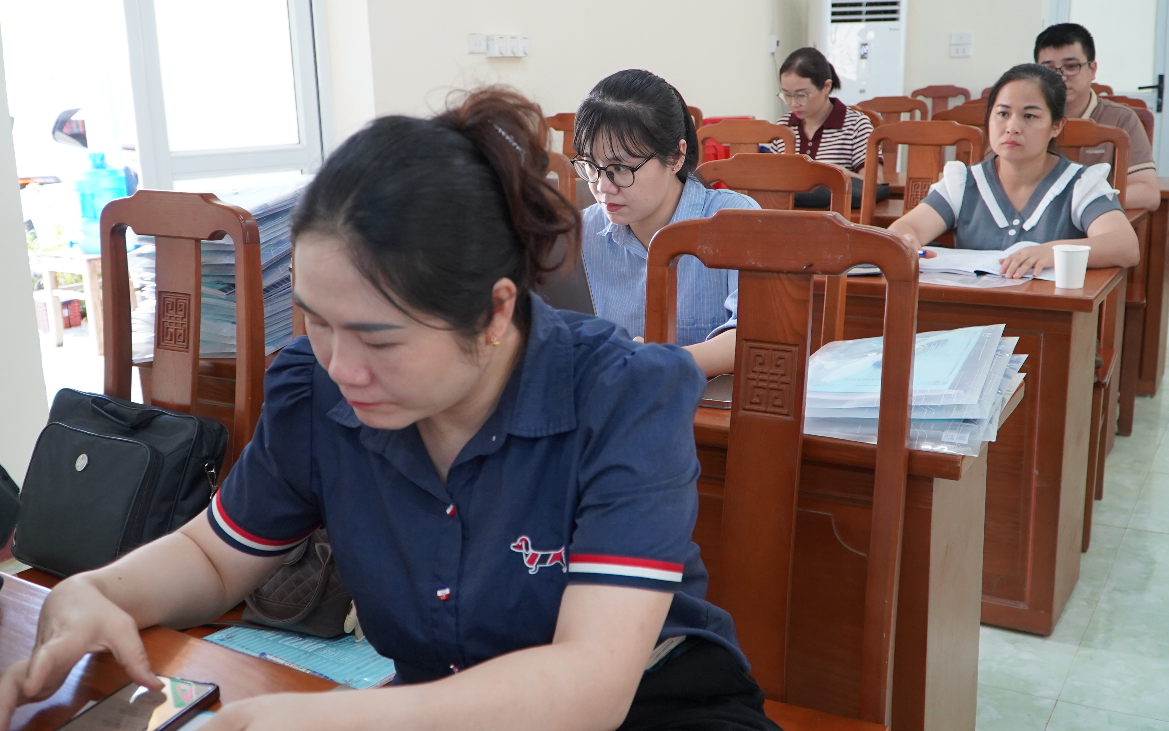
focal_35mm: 34
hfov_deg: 56.7
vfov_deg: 37.3
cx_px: 584
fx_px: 1083
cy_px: 345
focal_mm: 22
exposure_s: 1/160
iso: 1600
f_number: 4
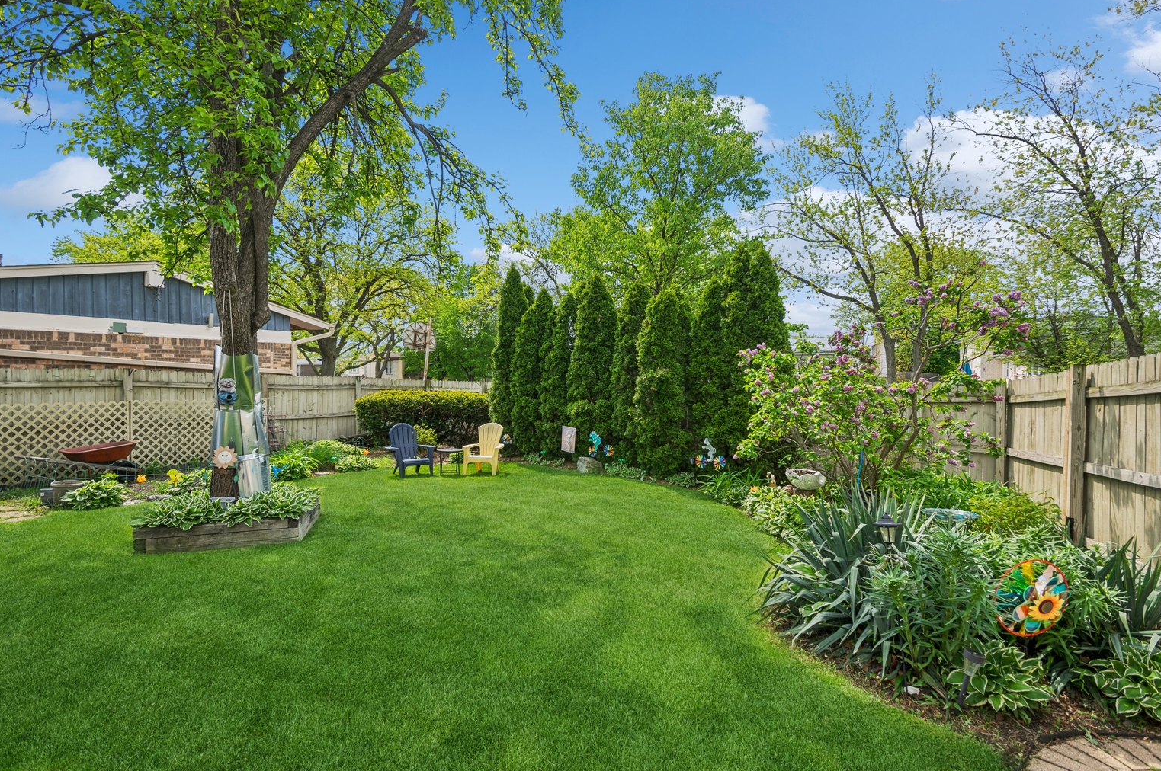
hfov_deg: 96.7
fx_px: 515
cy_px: 390
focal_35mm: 16
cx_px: 556
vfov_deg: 73.6
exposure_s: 1/60
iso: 100
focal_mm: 10
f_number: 11
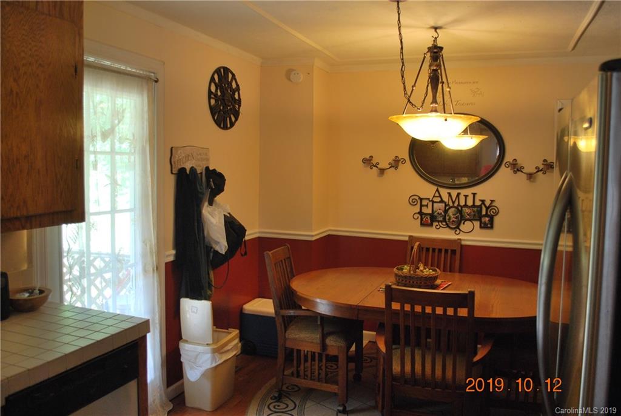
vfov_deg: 43.8
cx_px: 310
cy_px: 208
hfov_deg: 61.8
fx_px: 518
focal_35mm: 30
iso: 250
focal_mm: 20
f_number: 3.8
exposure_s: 1/30
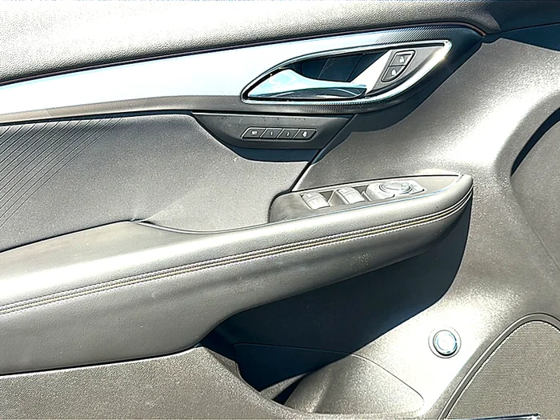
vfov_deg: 35.1
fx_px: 663
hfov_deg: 45.8
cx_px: 280
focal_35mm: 41
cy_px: 210
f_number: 1.78
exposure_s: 1/746
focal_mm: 6.86
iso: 80
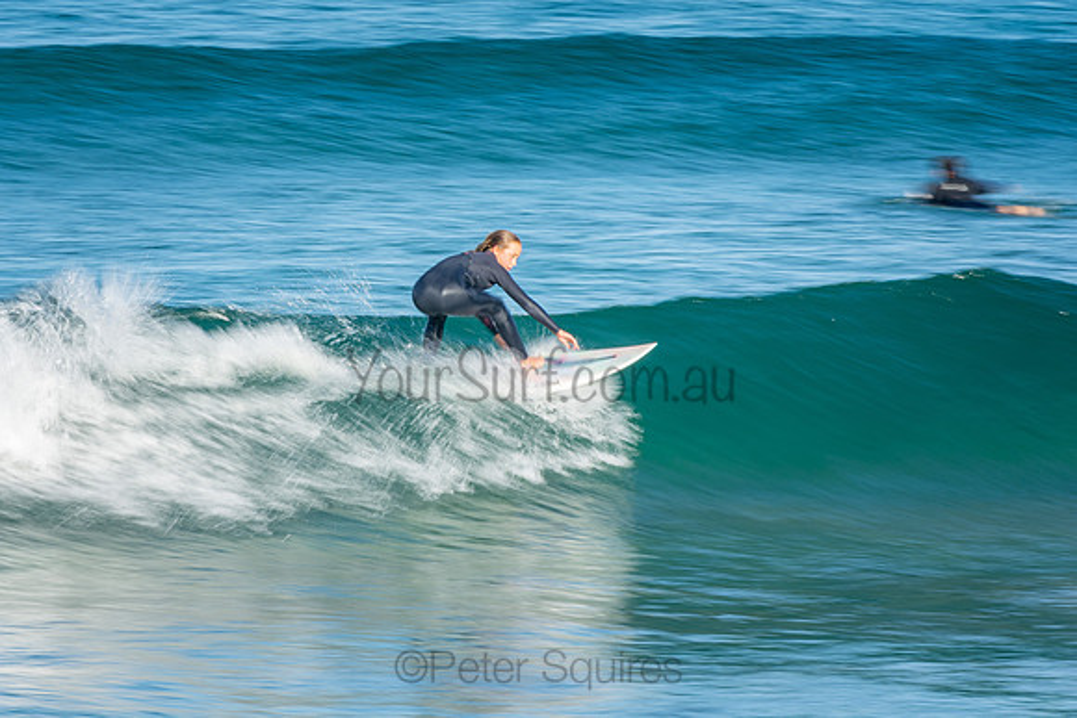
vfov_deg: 2.3
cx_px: 538
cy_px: 359
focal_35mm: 600
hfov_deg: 3.4
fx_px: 17953
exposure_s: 1/25
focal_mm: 400
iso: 100
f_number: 22
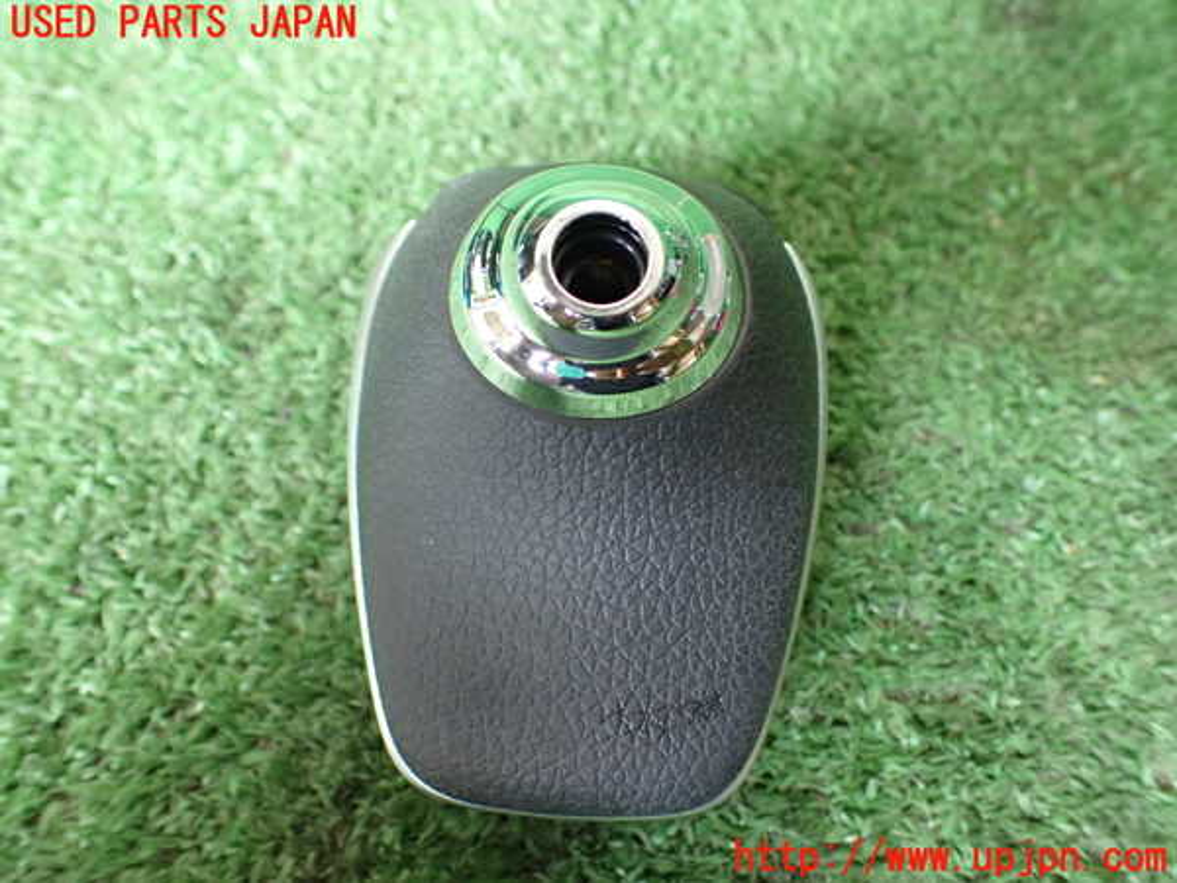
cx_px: 588
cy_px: 442
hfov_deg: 60.0
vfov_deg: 46.8
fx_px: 1020
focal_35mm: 30
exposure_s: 1/50
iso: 800
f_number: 2.3
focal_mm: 5.4
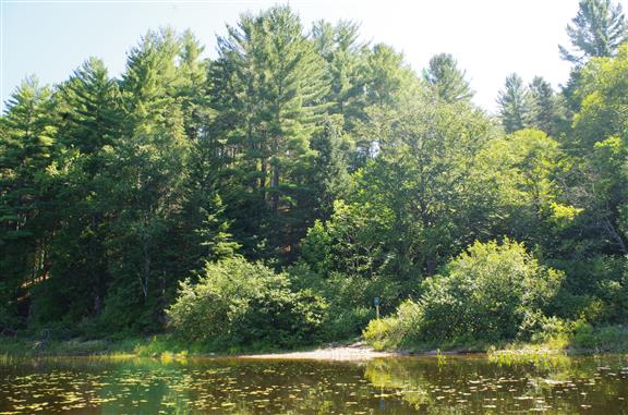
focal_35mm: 27
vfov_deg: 47.7
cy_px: 208
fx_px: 470
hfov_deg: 67.5
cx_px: 314
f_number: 11
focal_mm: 18
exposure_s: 1/40
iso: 400
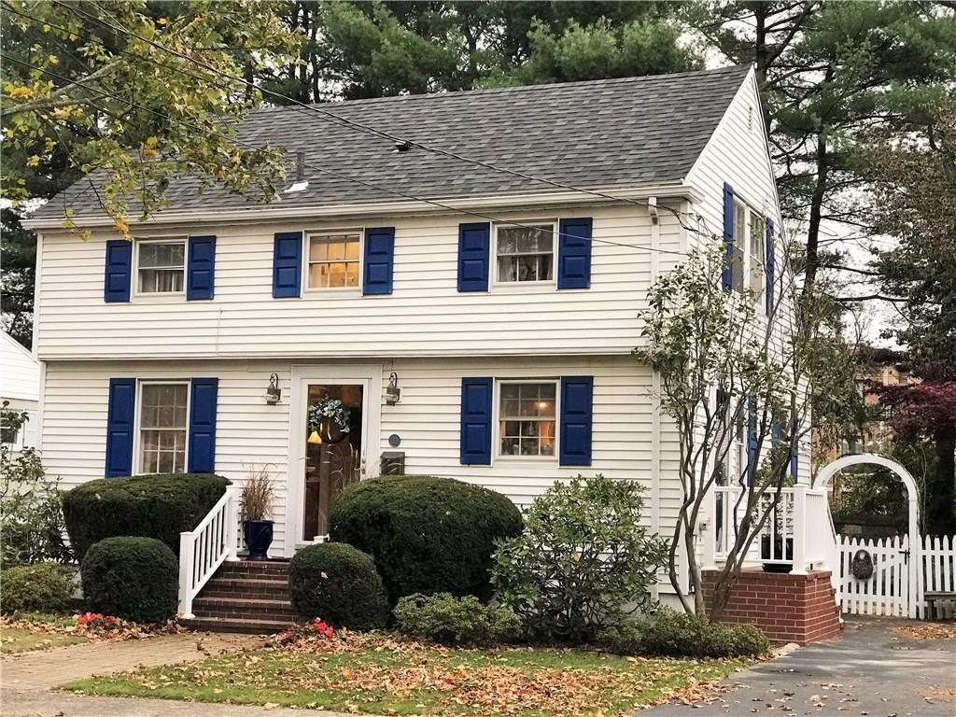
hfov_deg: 33.8
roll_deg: -1.5
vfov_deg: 25.7
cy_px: 358
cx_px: 478
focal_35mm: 57
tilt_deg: +4.3
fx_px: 1574
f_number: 2.8
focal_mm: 6.6
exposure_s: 1/60
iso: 80
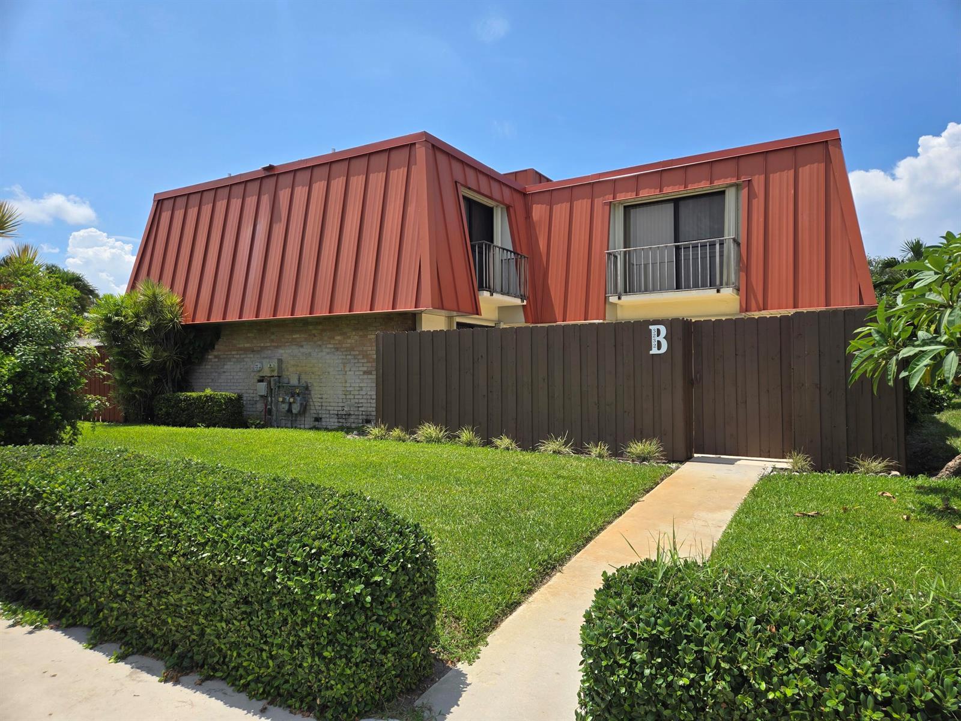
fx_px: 639
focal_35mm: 23
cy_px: 360
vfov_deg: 58.9
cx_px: 480
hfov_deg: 73.9
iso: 25
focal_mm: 5.4
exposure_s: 1/2105
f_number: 1.8
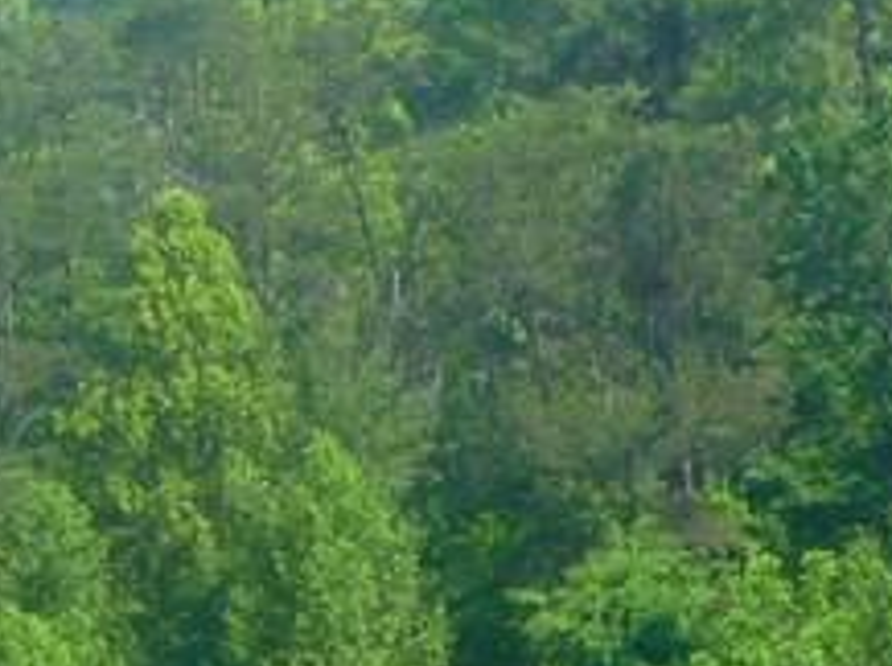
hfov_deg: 3.7
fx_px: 13866
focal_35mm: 539
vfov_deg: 2.7
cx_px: -493
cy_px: 1205
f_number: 4.7
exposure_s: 1/320
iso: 100
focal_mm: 14.2
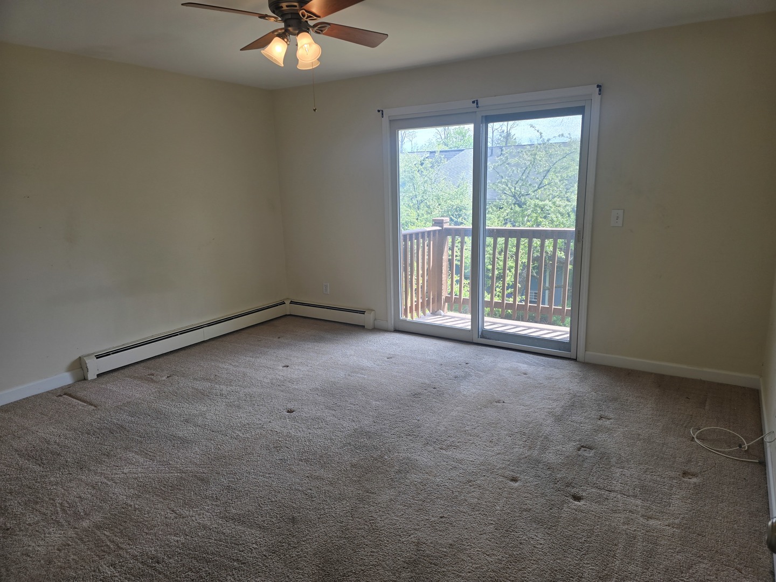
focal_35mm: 23
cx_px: 388
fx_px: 516
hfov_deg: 73.9
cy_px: 291
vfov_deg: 58.9
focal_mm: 6.3
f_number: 1.7
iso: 20
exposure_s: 1/120
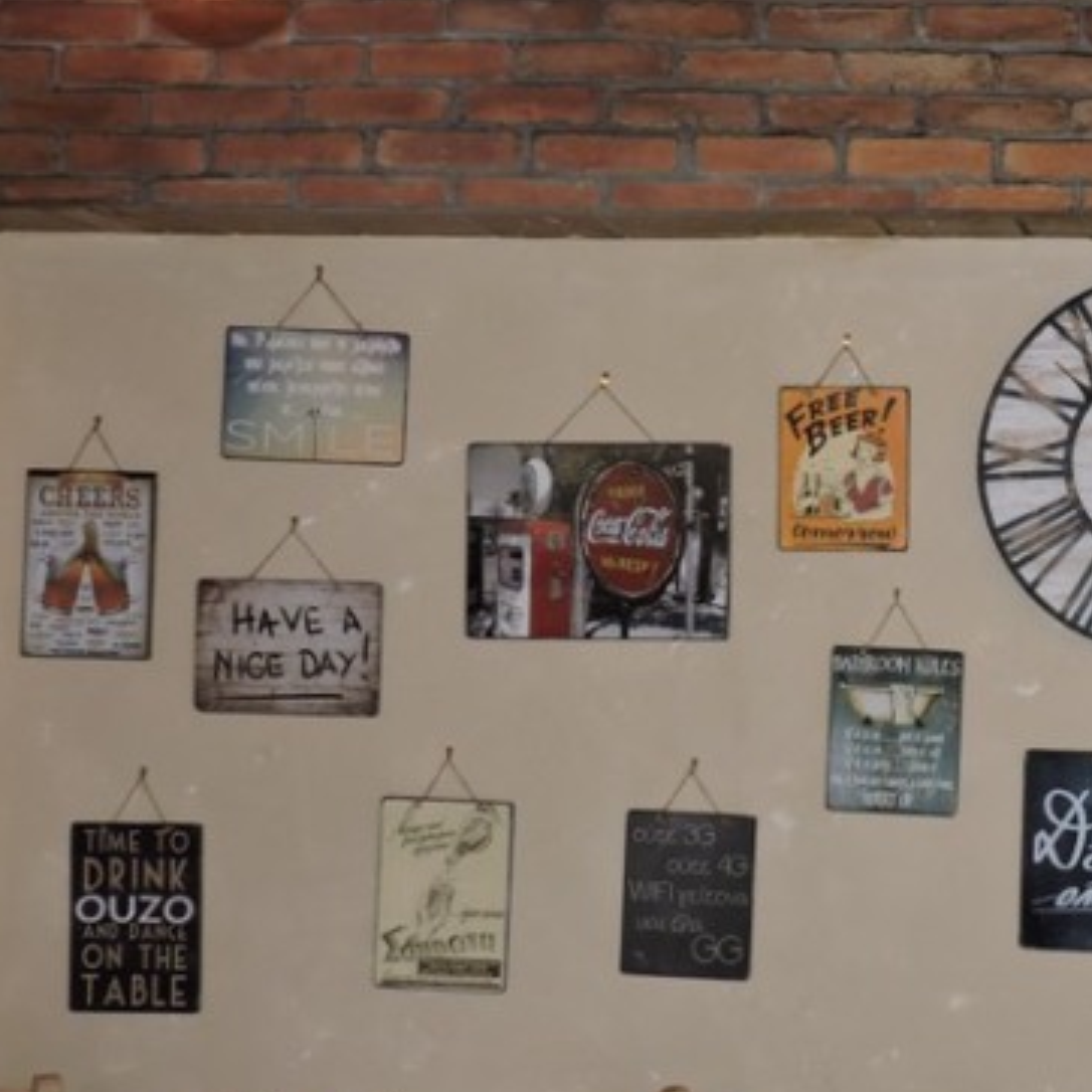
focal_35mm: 55
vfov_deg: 31.1
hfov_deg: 29.2
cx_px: 1080
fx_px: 1963
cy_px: 490
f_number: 3.1
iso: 200
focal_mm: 5.4
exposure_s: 1/30
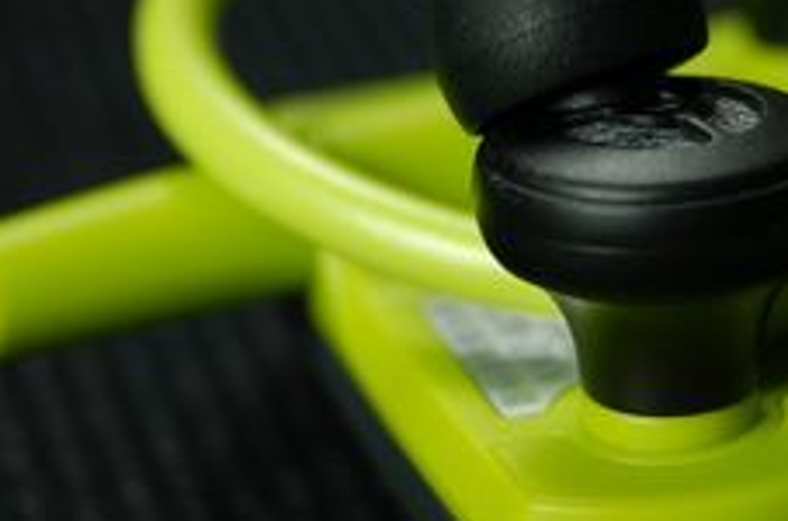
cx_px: 607
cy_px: 61
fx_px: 3975
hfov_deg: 11.3
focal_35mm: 182
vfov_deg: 7.5
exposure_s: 1/30
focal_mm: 55
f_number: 5.6
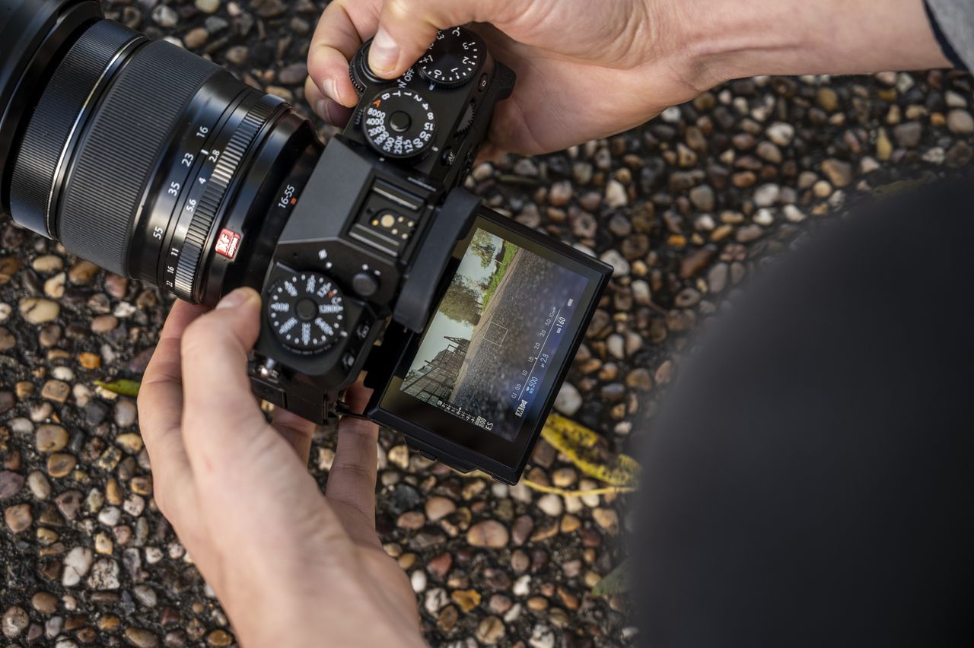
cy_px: 324
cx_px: 487
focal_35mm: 62
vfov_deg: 21.9
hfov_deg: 32.4
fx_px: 1677
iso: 100
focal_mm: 62
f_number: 4
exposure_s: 1/60
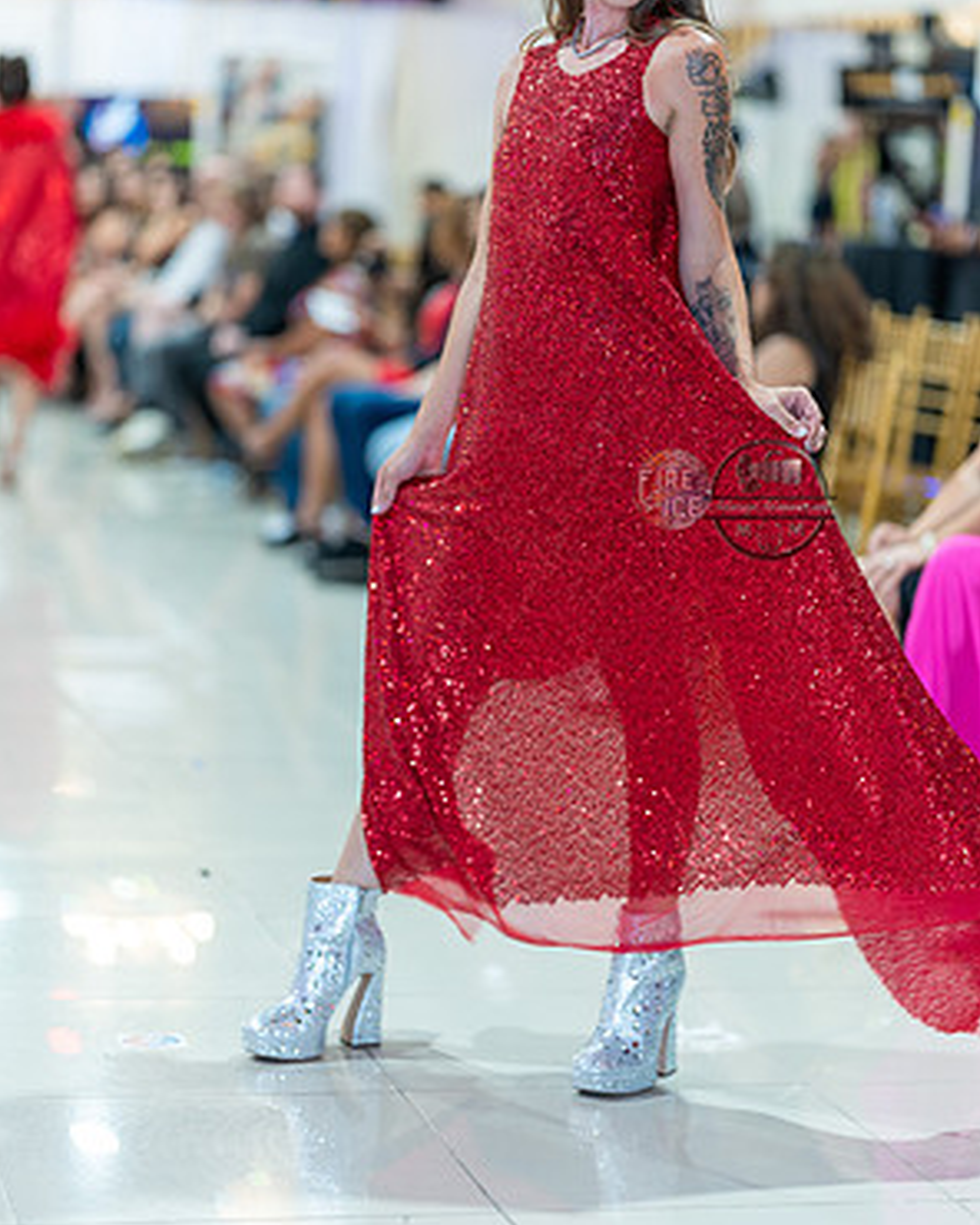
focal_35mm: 97
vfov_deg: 19.7
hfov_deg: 15.9
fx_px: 3517
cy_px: 500
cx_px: 487
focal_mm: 85
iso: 320
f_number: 1.4
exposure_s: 1/160
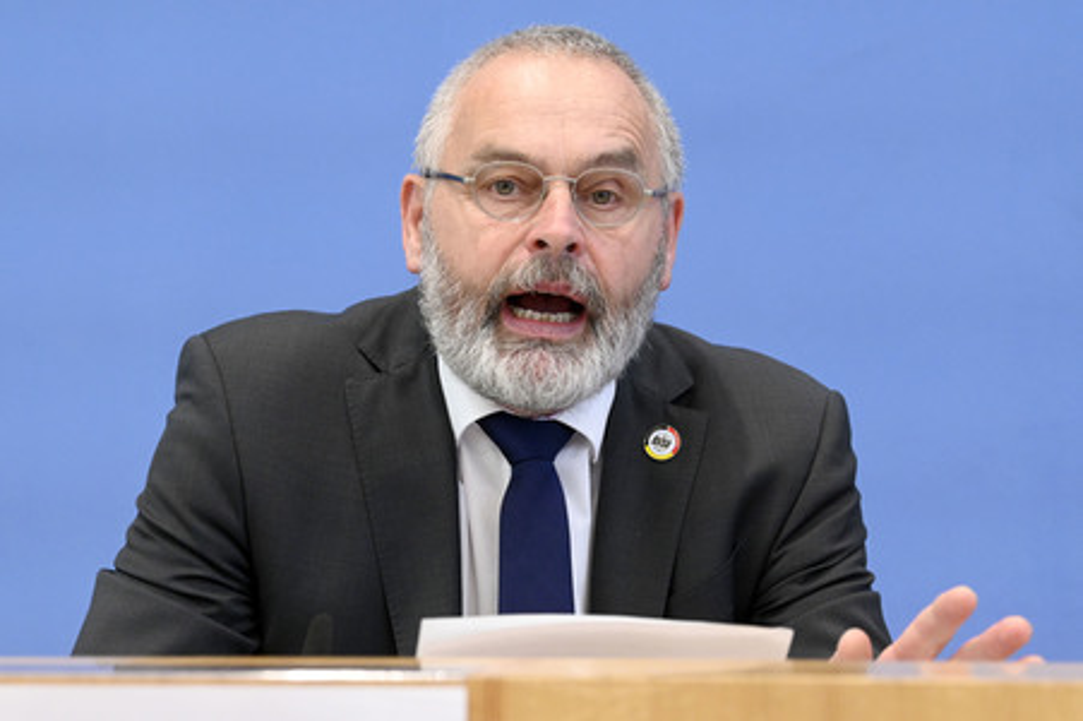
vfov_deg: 15.9
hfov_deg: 23.7
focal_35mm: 86
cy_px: 360
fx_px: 2585
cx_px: 542
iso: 5000
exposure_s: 1/640
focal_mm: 86
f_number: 5.6
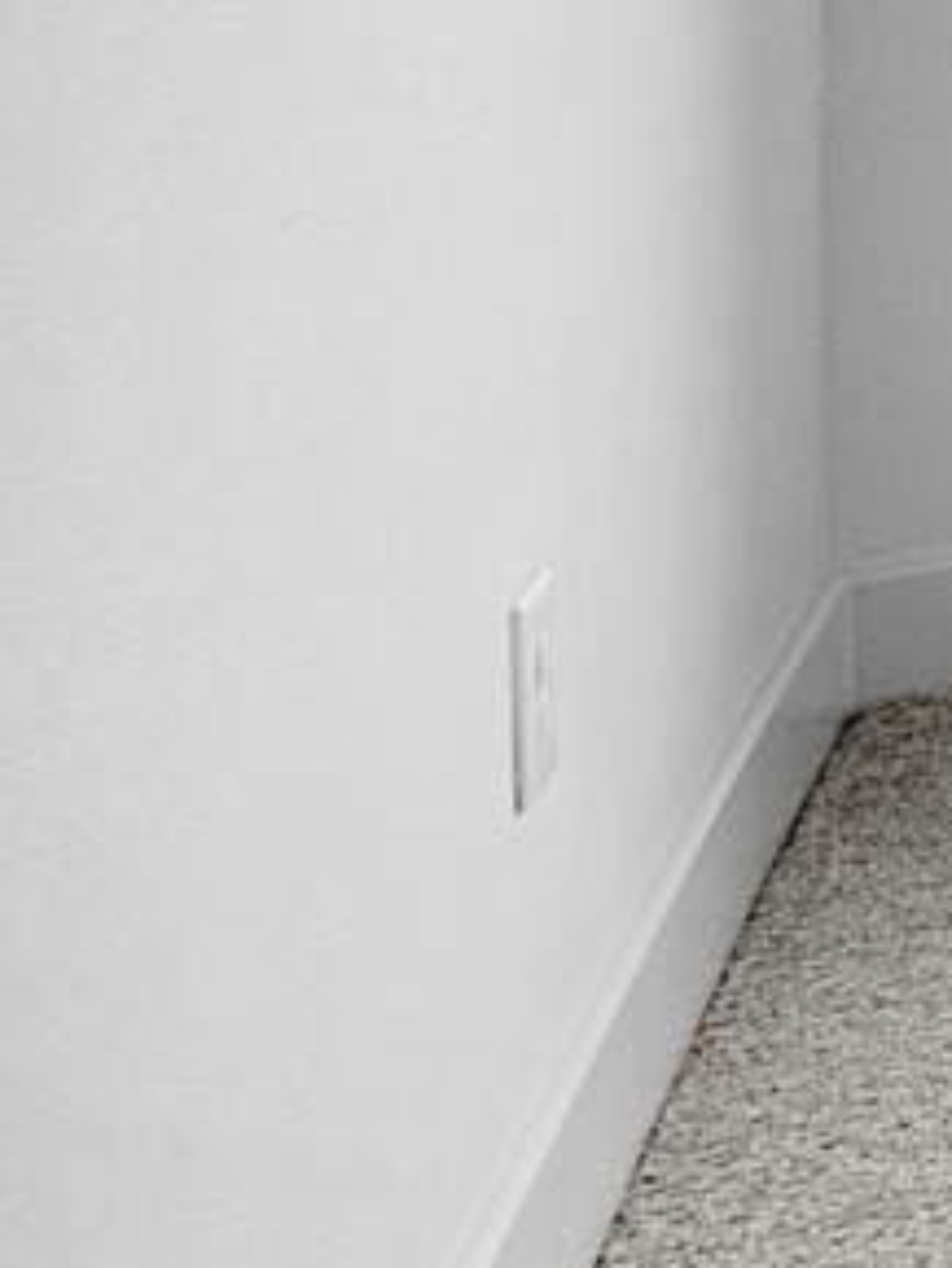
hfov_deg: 6.6
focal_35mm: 101
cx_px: 4585
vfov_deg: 17.0
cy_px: -790
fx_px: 3701
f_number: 9
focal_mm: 14
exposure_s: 1/60
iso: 250
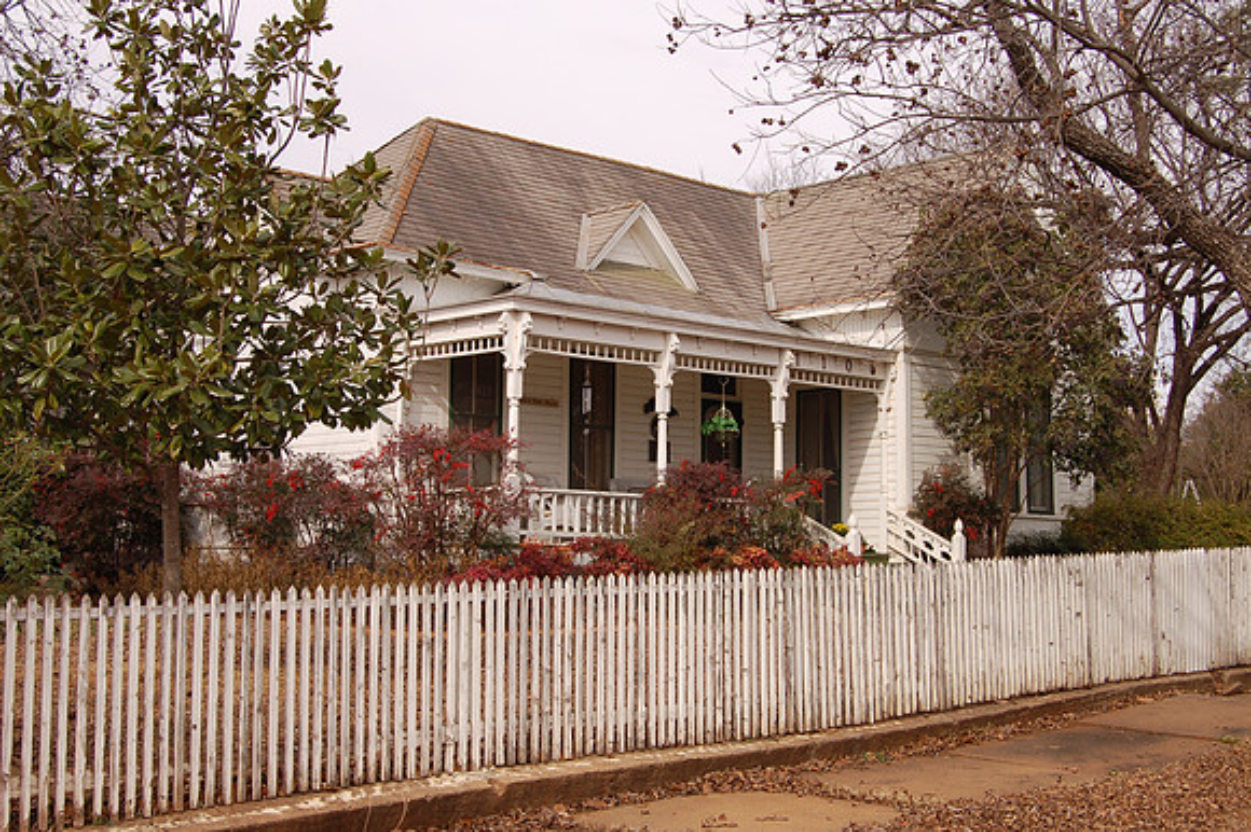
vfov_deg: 28.9
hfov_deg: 42.3
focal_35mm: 46
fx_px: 1615
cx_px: 626
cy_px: 416
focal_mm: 31
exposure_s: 1/320
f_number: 9
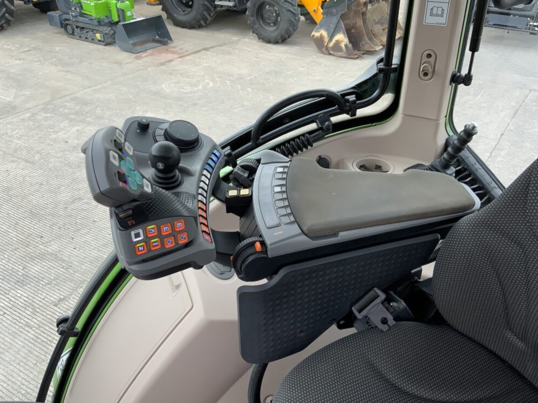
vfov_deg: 46.8
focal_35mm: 30
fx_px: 466
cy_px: 206
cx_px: 277
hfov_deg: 60.0
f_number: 1.8
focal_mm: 3
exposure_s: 1/209
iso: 16
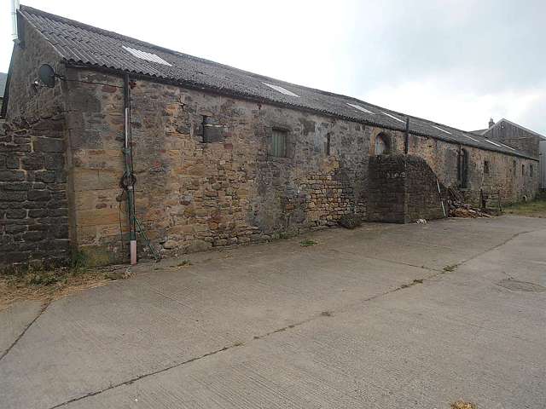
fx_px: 379
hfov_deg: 71.6
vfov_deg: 56.8
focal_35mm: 24
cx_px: 273
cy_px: 204
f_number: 3
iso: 80
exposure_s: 1/640
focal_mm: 4.2
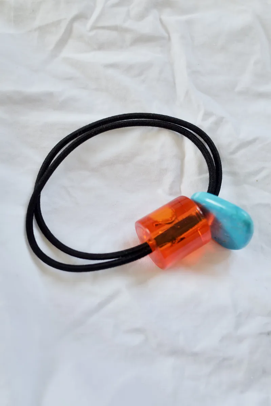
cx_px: 136
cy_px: 203
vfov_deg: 65.5
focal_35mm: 28
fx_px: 316
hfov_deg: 46.4
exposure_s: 1/60
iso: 100
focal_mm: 18.3
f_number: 2.8
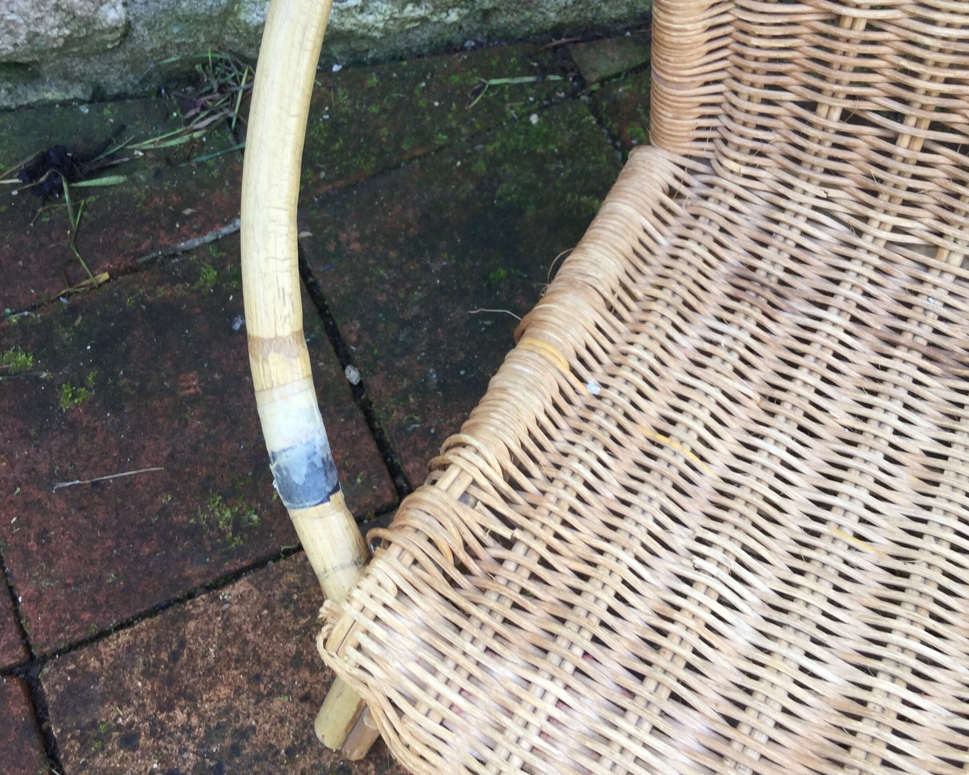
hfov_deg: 44.8
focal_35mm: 41
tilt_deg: -62.5
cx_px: 482
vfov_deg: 36.4
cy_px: 345
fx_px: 1176
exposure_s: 1/50
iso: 32
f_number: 2.4
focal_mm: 3.3
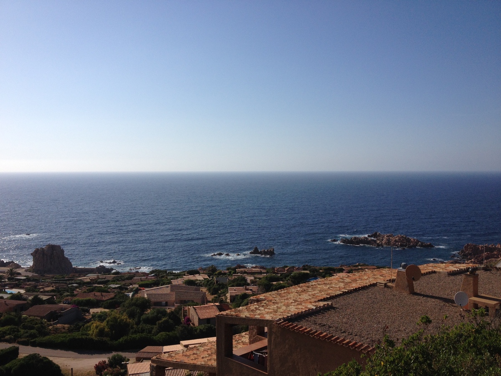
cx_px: 250
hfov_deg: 52.6
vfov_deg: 40.7
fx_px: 507
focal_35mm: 35
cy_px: 188
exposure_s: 1/3690
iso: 50
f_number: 2.4
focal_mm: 4.28
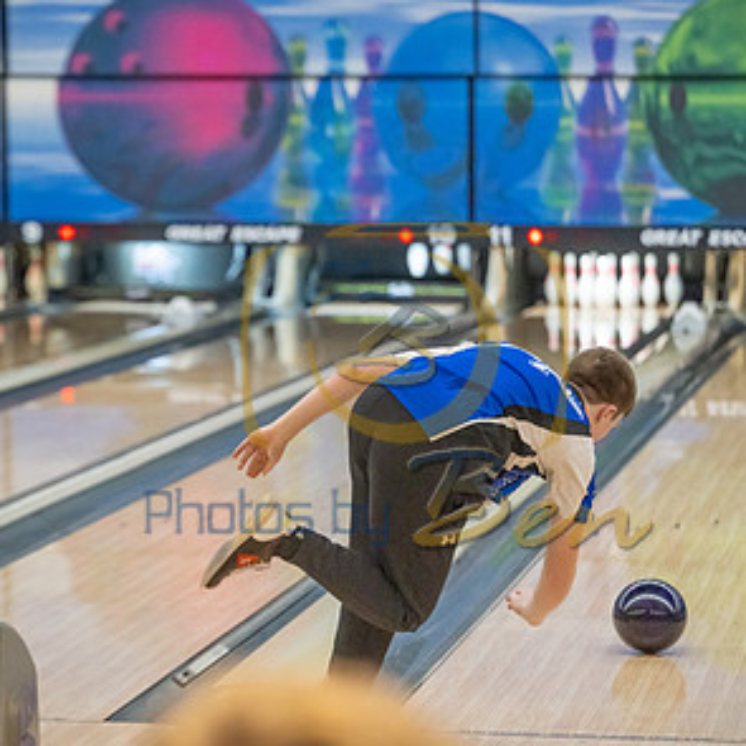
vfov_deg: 11.7
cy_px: 384
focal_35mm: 149
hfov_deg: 11.7
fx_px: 3633
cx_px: 374
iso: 4000
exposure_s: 1/800
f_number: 3.2
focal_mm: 115
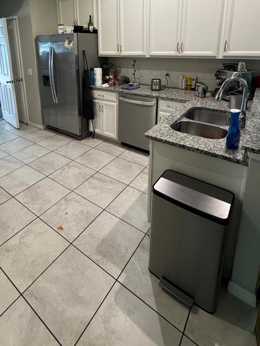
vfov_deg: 74.3
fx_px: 210
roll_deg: +1.5
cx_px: 101
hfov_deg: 62.8
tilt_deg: -13.4
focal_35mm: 21
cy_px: 94
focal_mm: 2.22
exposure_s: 1/60
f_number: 2.2
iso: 320
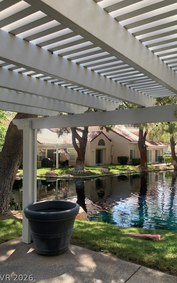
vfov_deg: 62.9
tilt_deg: +2.7
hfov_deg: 41.7
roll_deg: +0.0
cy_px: 141
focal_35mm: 30
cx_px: 100
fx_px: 232
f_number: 1.8
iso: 20
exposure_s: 1/182
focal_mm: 3.99
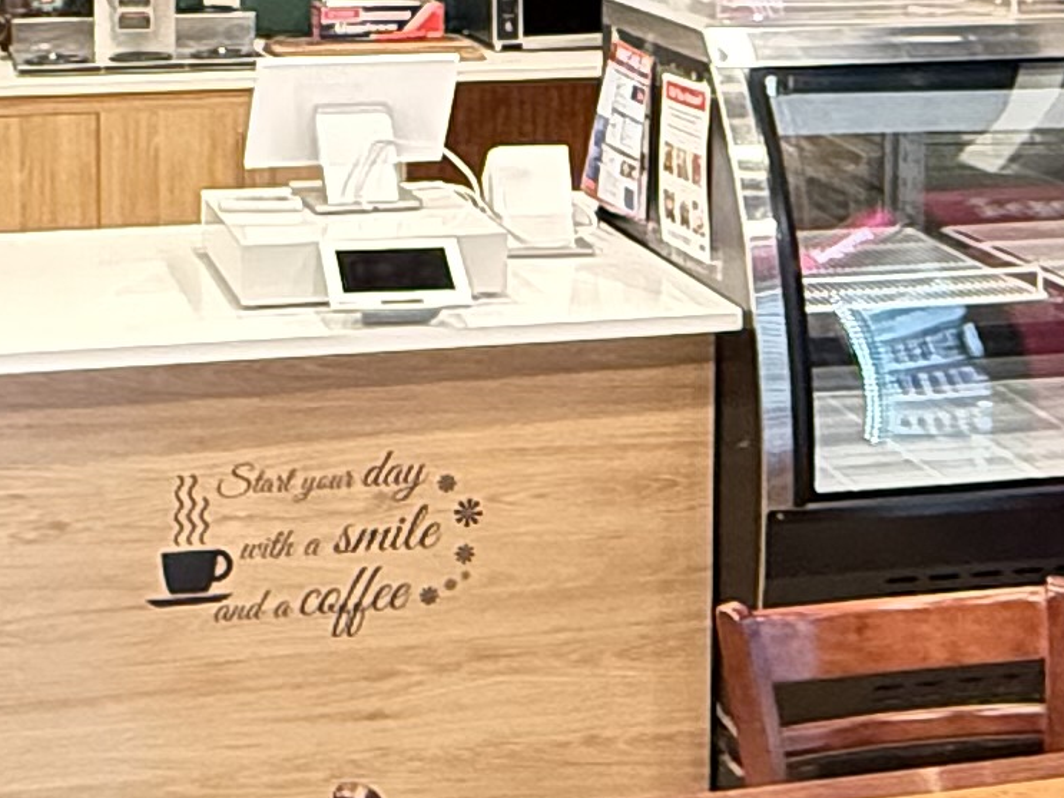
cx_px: 420
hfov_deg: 25.6
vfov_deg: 18.5
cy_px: -132
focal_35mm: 76
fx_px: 2336
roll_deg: -0.1
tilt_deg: -2.8
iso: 1000
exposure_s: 1/60
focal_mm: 2.22
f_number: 2.2
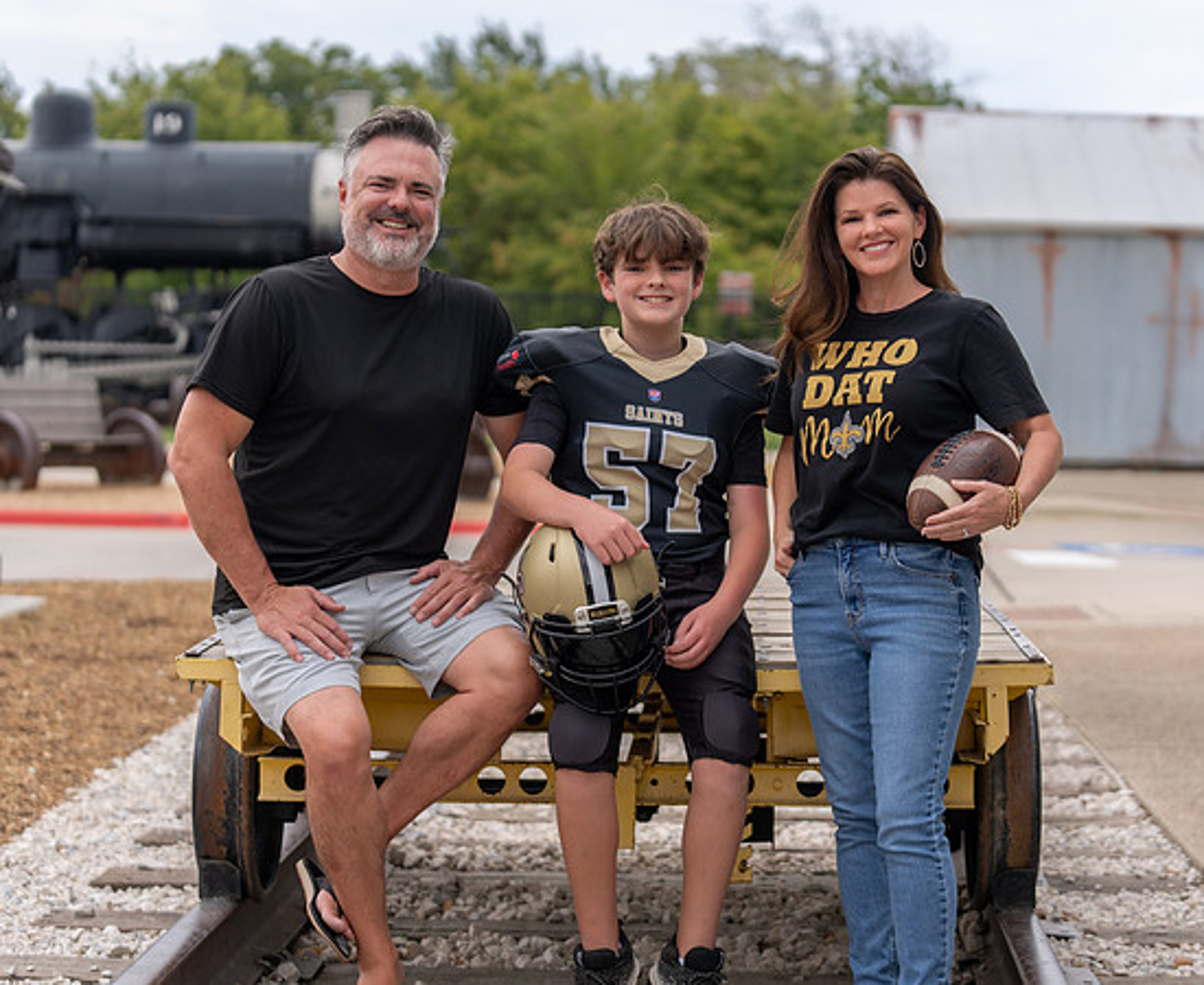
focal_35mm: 81
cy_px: 493
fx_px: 2909
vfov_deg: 19.2
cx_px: 670
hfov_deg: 23.4
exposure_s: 1/320
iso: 160
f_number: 2.8
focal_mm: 70
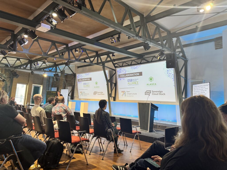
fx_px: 157
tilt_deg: +7.2
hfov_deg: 71.6
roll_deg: -4.2
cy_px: 85
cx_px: 114
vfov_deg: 56.8
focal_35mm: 24
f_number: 1.78
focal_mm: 6.76
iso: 160
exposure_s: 1/50
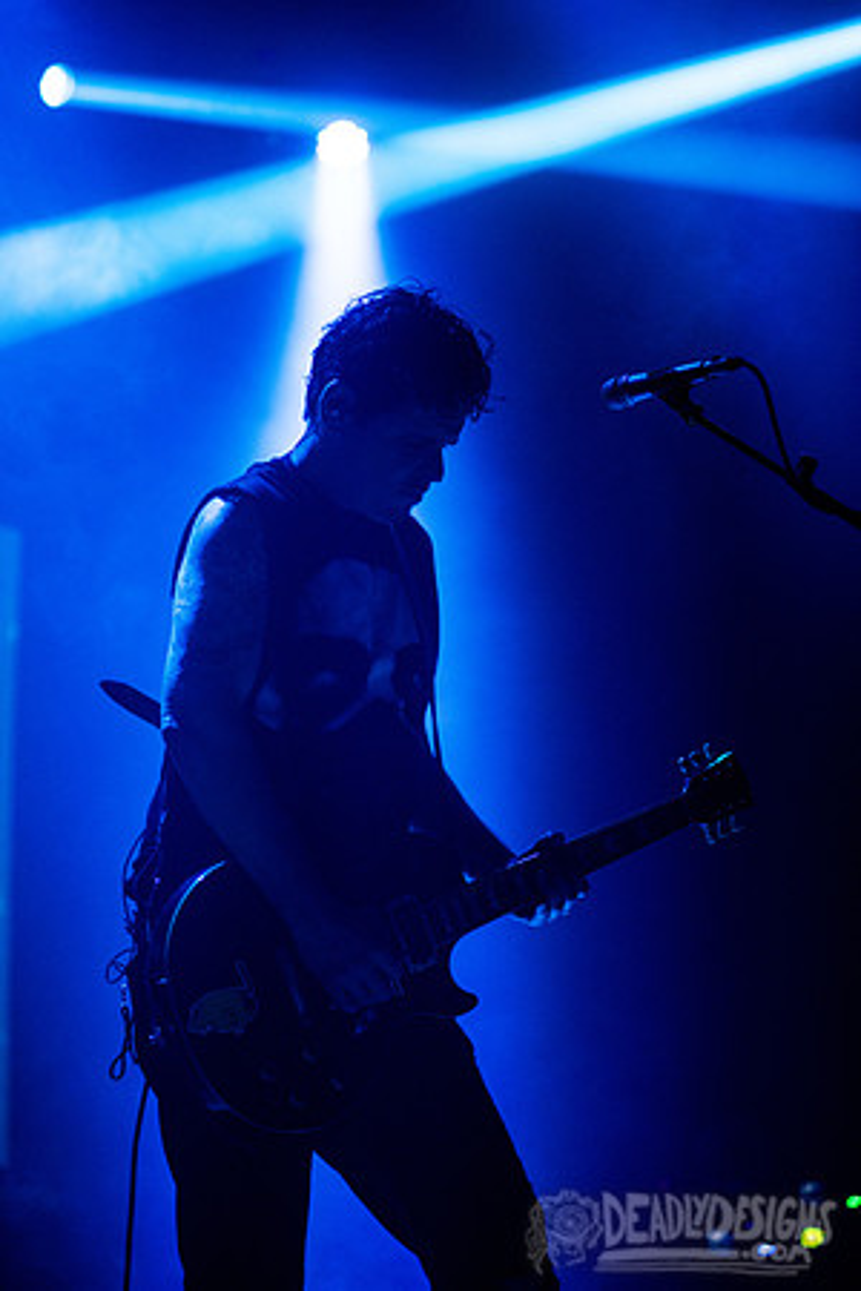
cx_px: 430
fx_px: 3085
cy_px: 646
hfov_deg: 15.9
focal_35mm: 86
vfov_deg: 23.6
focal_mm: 86
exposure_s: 1/160
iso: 3200
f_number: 3.2
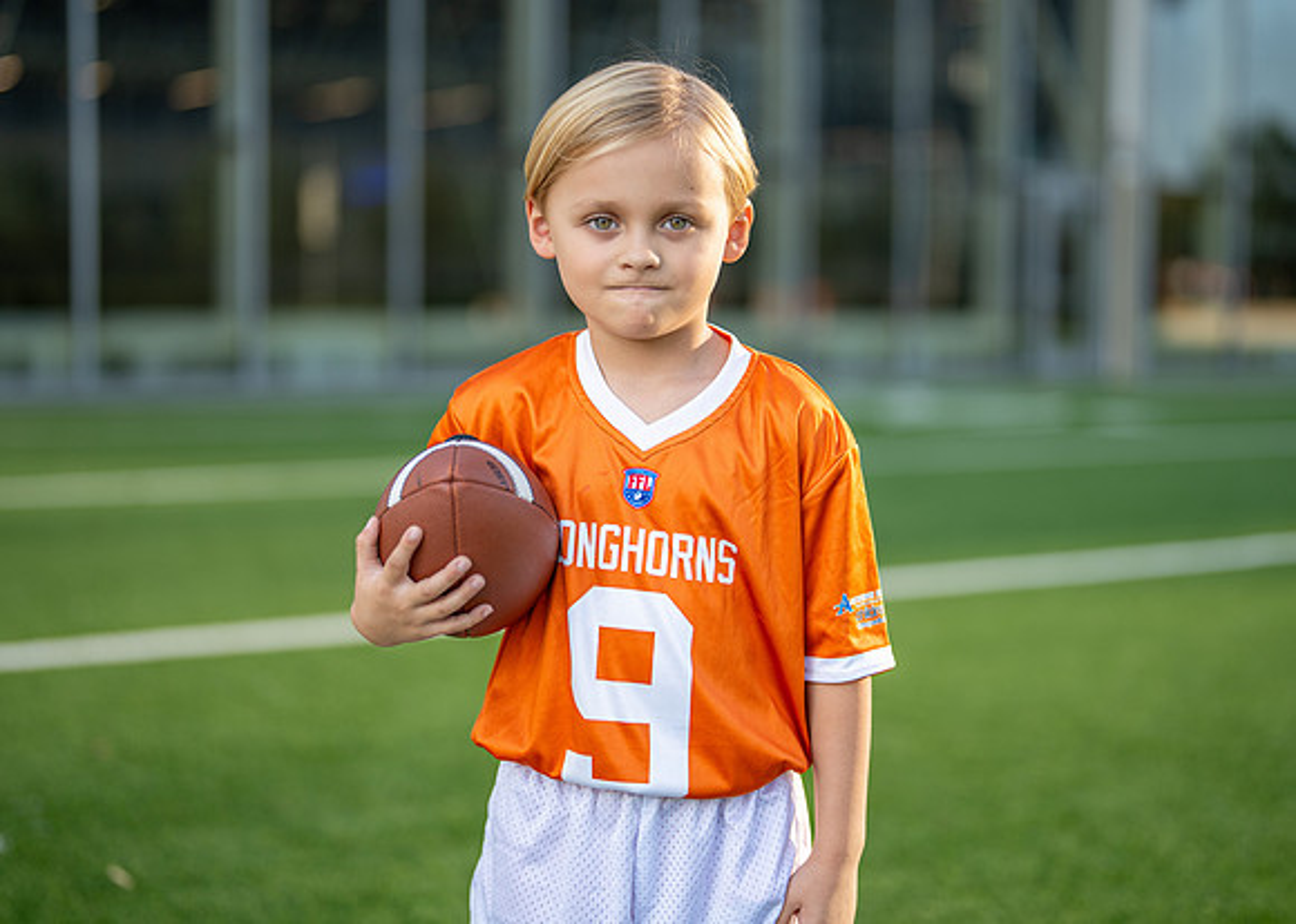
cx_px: 673
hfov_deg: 33.4
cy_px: 433
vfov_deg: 24.2
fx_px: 2161
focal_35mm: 59
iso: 100
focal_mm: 50
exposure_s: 1/2000
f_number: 1.2
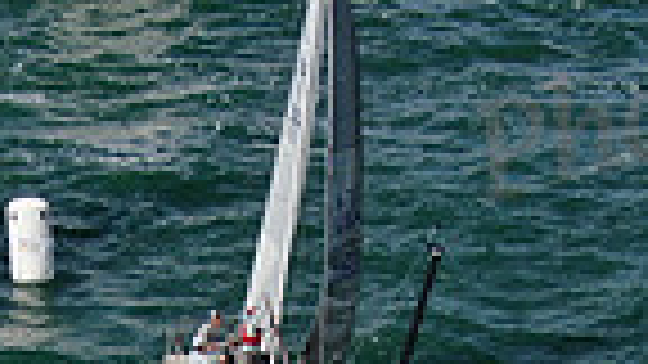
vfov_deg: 5.6
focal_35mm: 210
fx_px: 3608
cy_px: 870
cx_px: 216
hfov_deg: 10.3
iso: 100
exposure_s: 1/1250
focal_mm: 8.6
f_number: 3.8
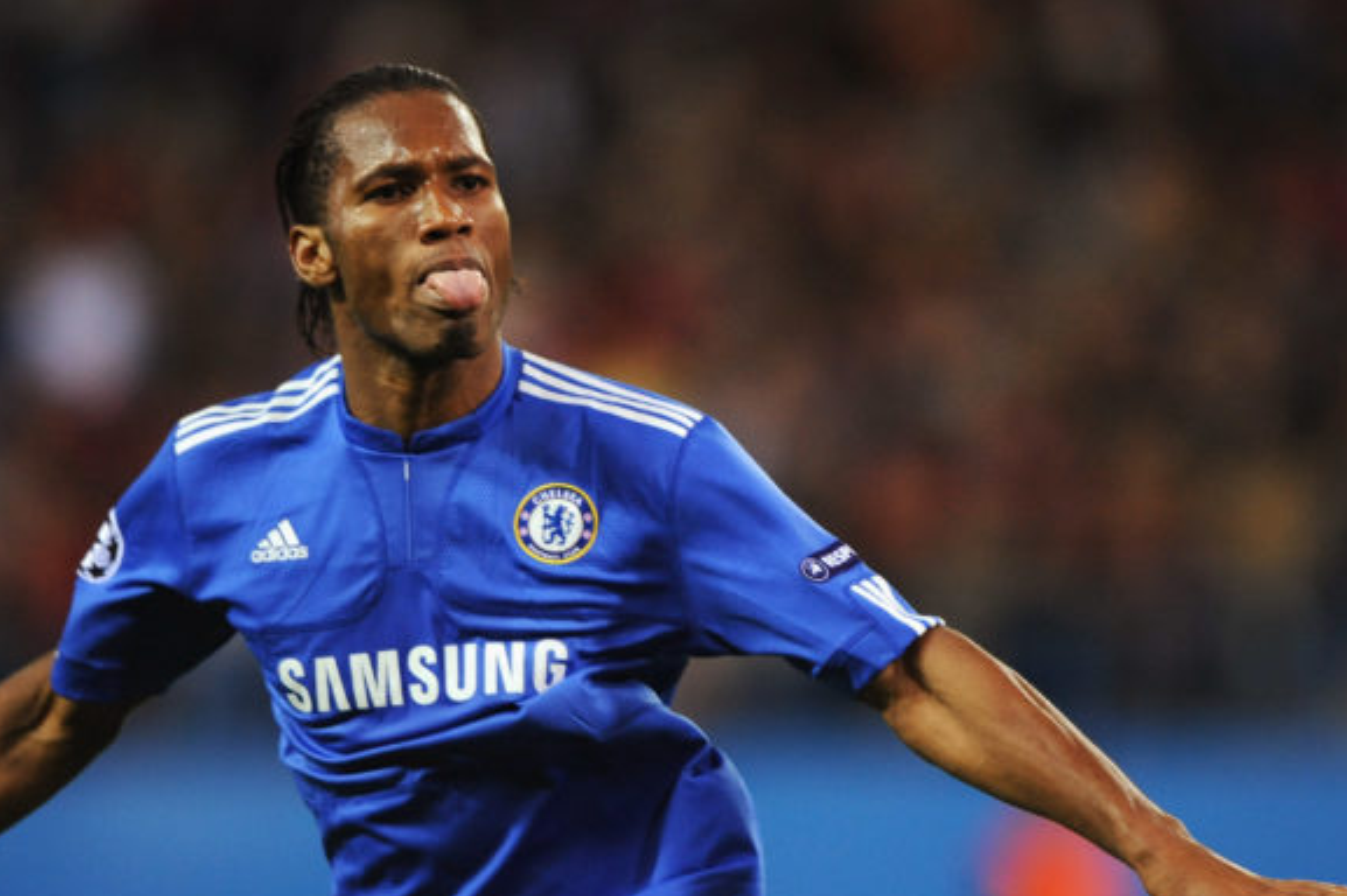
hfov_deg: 4.0
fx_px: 19445
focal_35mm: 520
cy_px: 561
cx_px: 549
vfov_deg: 2.6
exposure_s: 1/800
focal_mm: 400
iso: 2000
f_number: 2.8
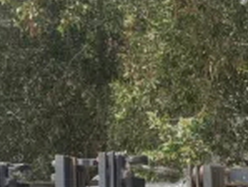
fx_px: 710
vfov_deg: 13.1
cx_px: 330
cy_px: 366
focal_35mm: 99
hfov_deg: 18.3
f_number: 1.7
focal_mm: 6.3
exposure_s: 1/437
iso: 10
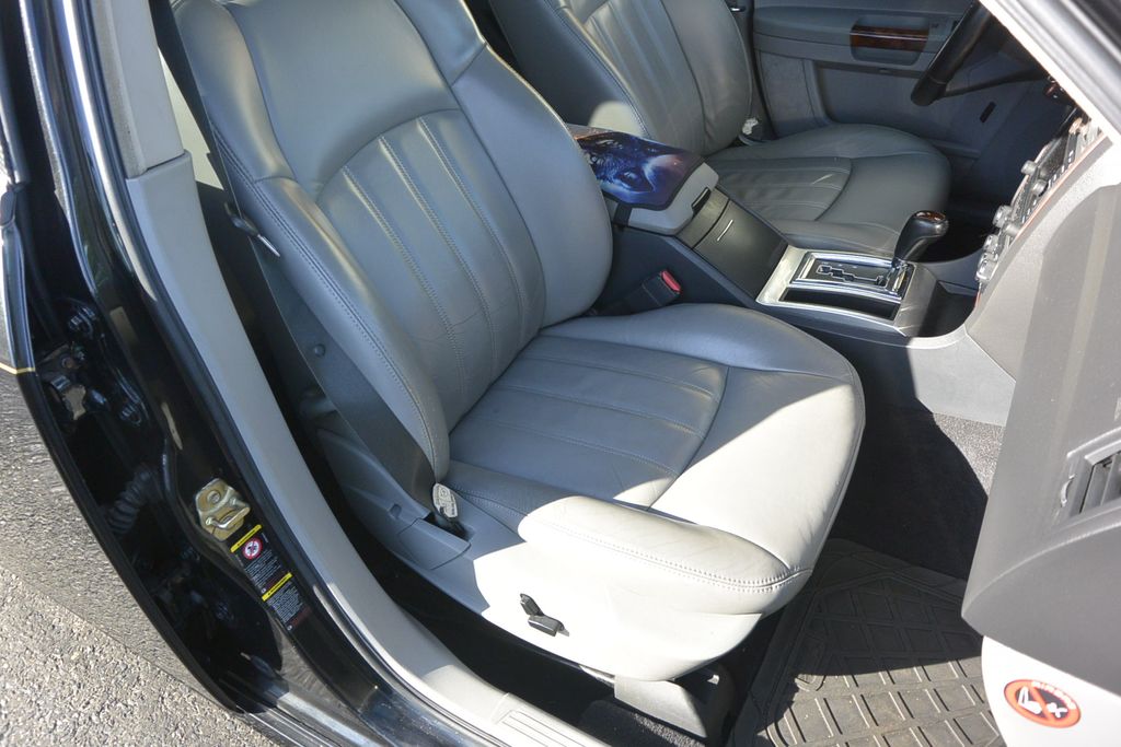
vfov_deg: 47.9
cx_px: 560
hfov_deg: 67.4
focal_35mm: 27
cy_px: 374
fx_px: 841
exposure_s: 1/250
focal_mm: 10
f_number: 3.5
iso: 200
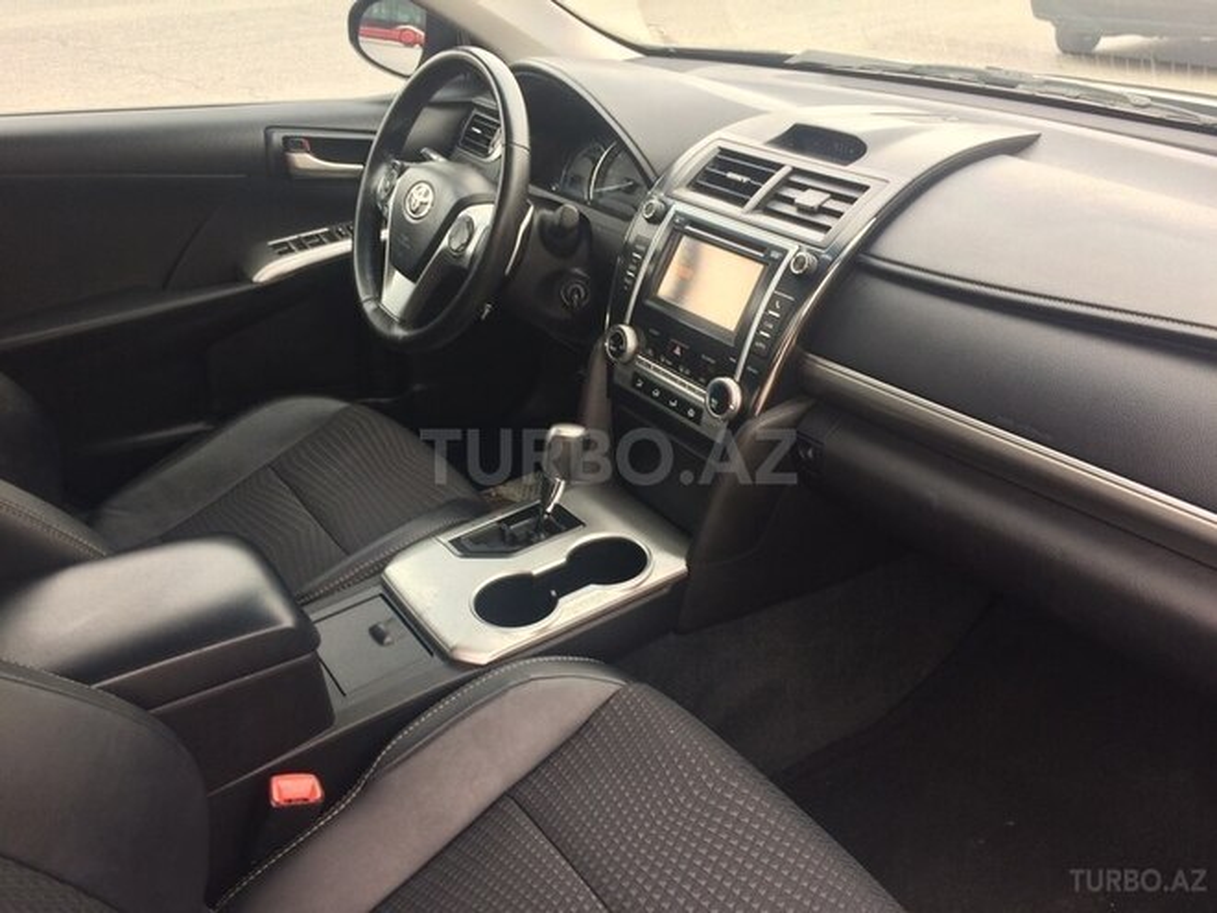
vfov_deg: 48.2
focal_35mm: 29
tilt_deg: -29.9
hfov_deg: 61.7
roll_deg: -1.6
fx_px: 1020
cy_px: 456
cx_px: 608
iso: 40
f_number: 2.2
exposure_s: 1/50
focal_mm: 4.15
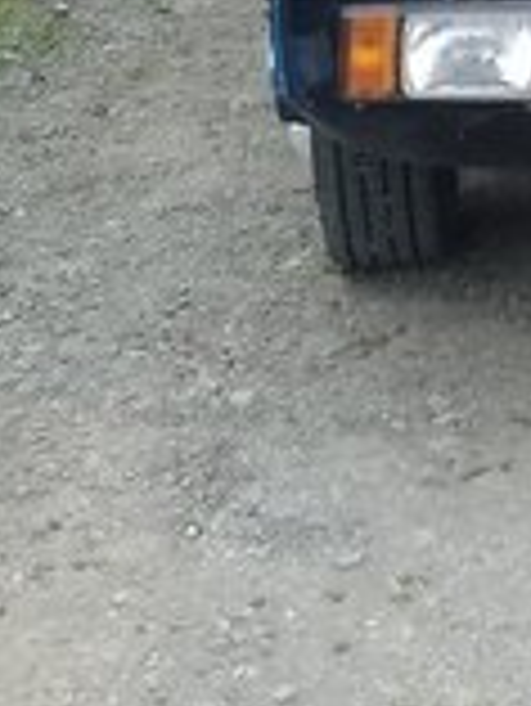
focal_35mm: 98
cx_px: 796
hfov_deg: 14.1
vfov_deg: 18.0
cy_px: -328
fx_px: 2002
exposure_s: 1/132
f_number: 2.2
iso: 50
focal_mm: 3.3
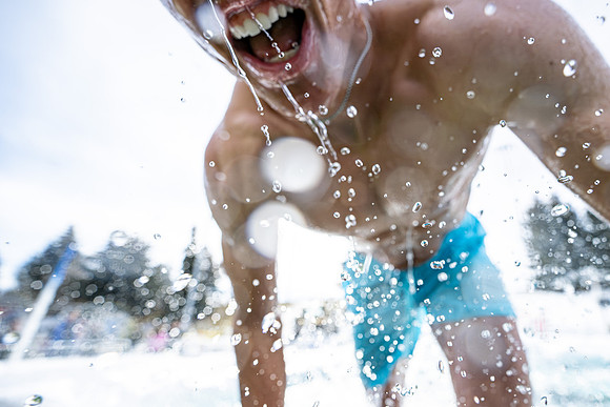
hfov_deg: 90.6
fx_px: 293
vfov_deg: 69.3
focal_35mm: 17
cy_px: 225
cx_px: 377
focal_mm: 14
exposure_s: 1/3200
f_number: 4
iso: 250
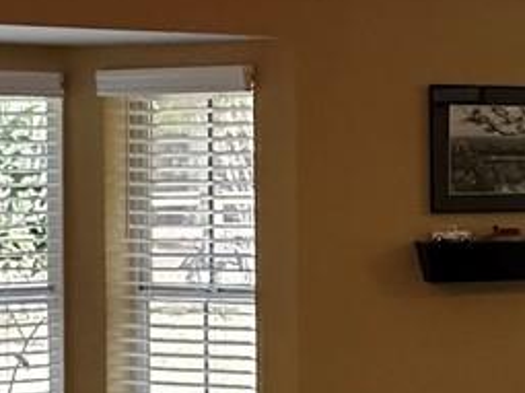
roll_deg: -0.7
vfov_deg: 16.8
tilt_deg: -0.1
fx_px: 1334
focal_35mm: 88
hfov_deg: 20.7
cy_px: 200
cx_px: 640
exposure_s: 1/60
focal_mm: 2.22
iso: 250
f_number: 2.2
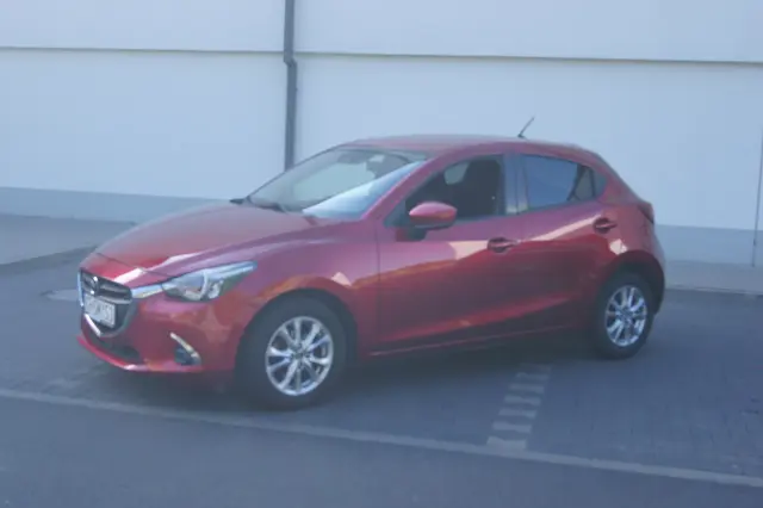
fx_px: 953
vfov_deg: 29.8
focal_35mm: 45
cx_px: 382
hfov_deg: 43.6
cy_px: 254
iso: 100
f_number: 6.3
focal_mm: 30
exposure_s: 1/100
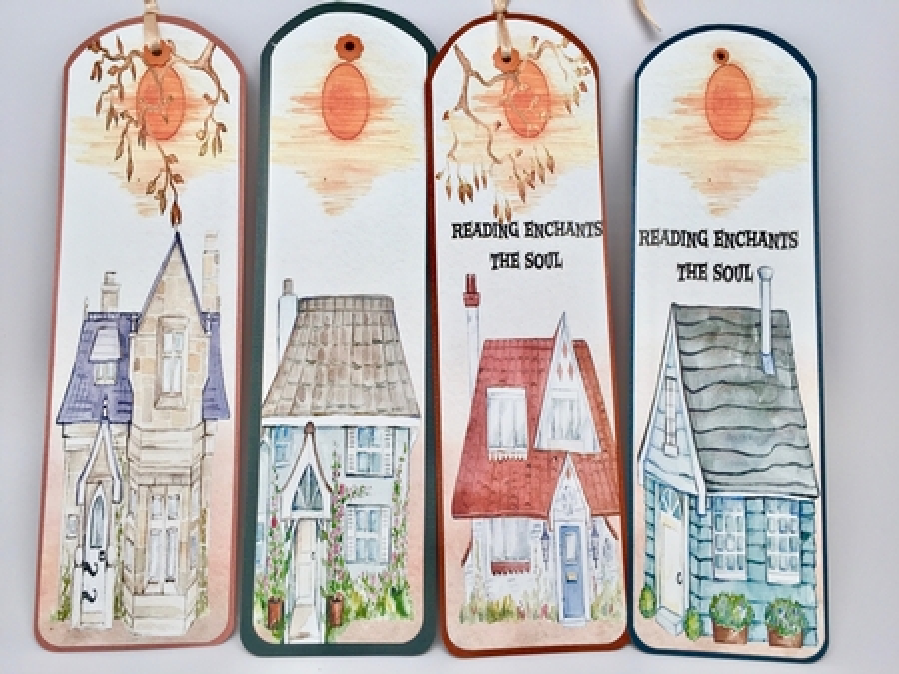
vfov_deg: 48.2
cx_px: 450
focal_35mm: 29
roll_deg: -0.4
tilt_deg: -16.4
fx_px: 753
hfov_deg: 61.7
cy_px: 337
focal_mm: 4.15
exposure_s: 1/120
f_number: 2.2
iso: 40
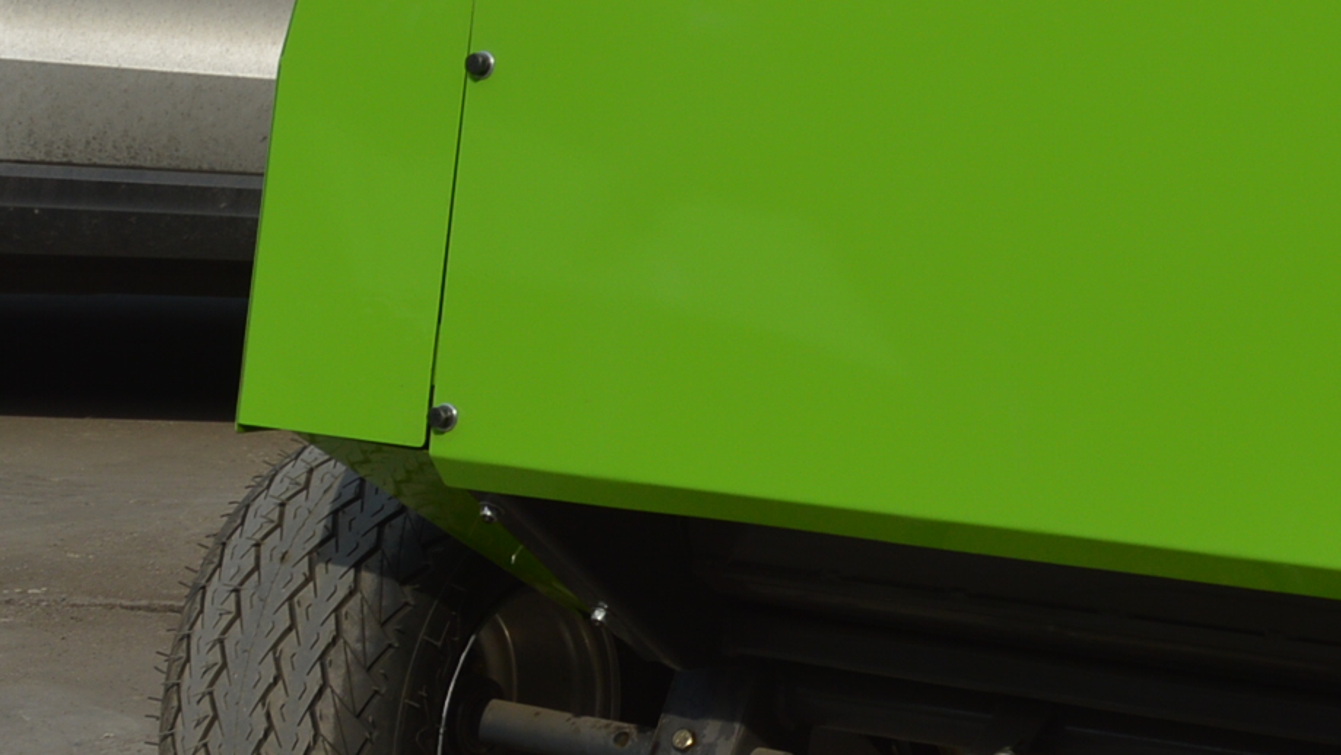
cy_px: 105
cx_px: 1220
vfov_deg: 10.7
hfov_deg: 18.6
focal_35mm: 113
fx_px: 4018
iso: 100
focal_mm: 22
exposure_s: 1/250
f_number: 8
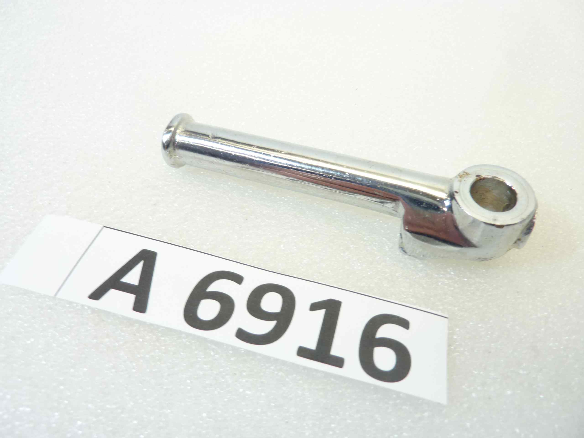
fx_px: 422
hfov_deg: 69.4
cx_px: 292
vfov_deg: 54.9
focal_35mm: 25
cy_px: 219
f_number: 3.3
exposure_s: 1/25
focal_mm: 4.1
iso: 80
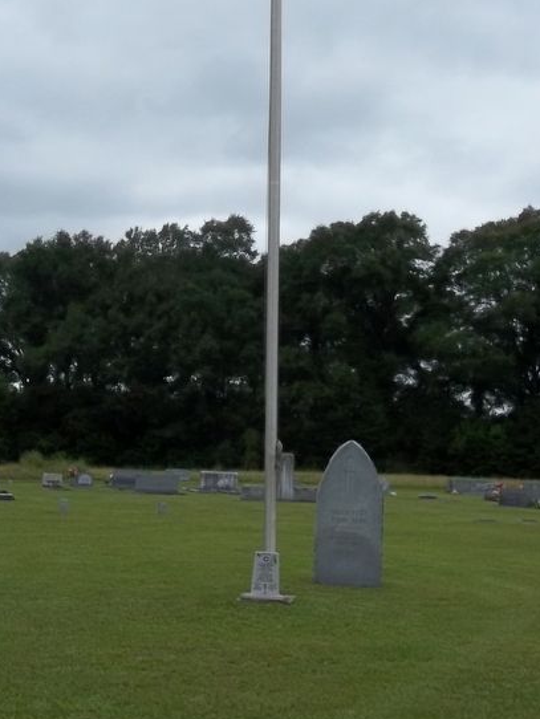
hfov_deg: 24.8
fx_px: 1226
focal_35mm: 59
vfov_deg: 32.6
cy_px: 312
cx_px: 264
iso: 80
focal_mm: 7.1
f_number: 6.3
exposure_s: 1/250
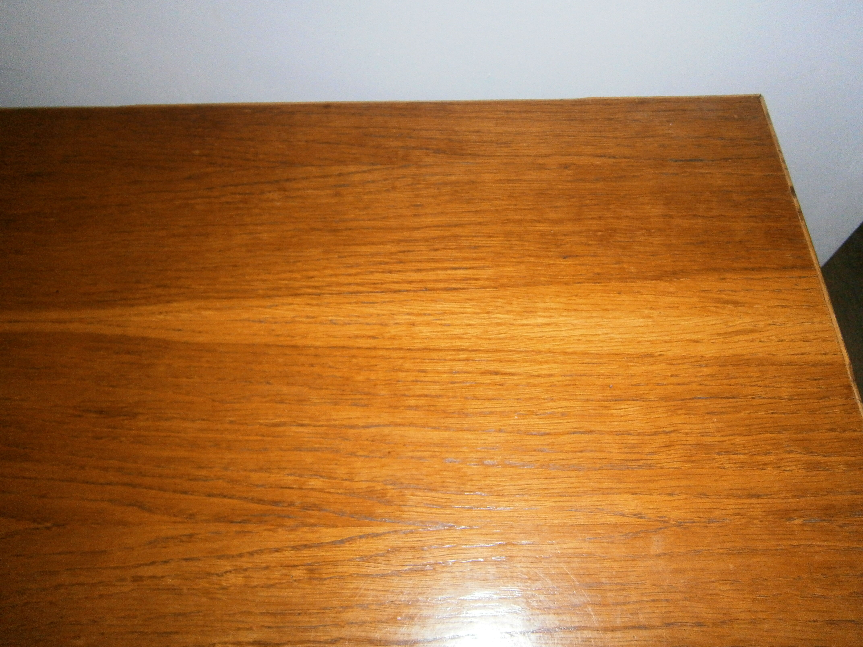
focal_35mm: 26
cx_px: 432
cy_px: 324
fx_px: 648
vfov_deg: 53.1
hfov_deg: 67.3
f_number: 2.8
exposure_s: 1/250
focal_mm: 4.7
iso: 400
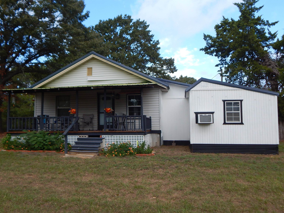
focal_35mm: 31
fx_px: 254
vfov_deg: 45.4
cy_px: 106
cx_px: 142
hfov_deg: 58.4
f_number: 3.2
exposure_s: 1/500
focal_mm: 5.6
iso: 125
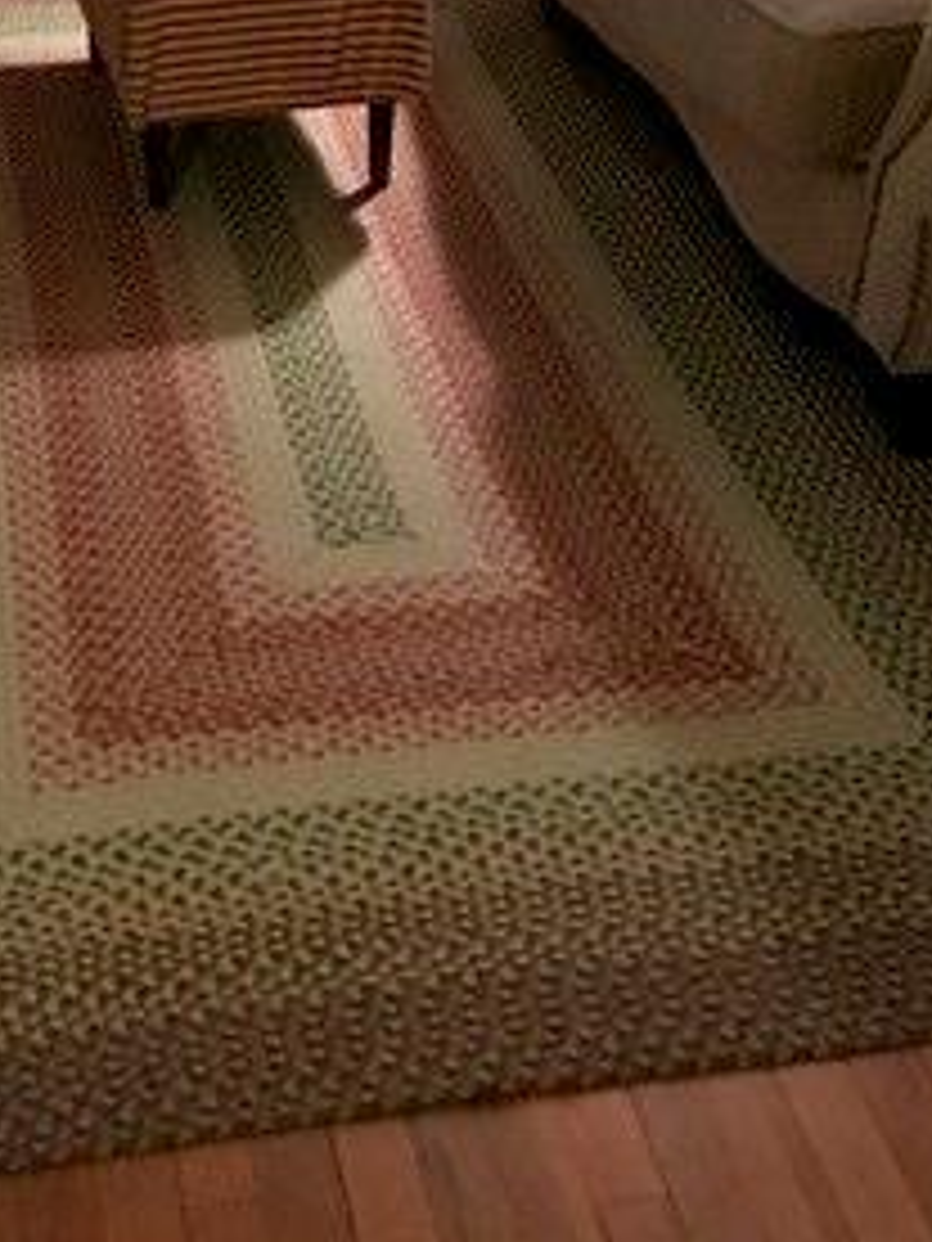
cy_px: -50
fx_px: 2333
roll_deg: +0.3
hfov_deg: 22.4
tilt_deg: -19.7
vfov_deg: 27.8
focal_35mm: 65
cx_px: 252
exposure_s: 1/5
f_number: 1.8
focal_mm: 3.99
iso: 100
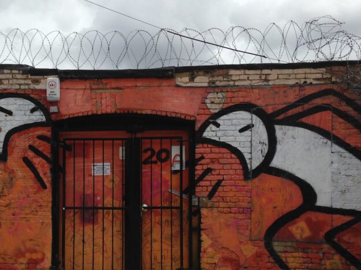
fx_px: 563
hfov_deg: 35.4
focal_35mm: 54
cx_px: 139
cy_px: 174
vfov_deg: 26.9
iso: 50
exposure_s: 1/1938
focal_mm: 4.13
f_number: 2.4
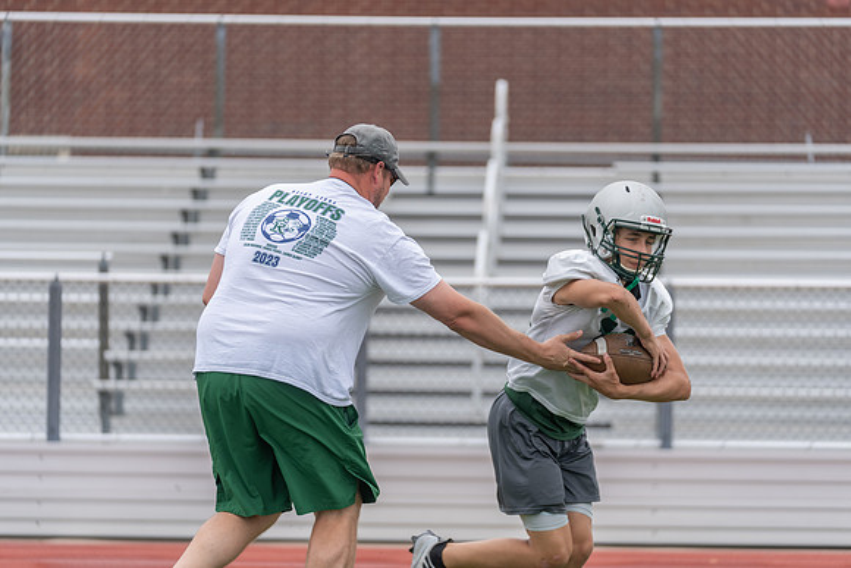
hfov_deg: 14.0
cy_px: 284
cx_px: 426
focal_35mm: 147
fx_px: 3476
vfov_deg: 9.3
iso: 160
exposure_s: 1/1250
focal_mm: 147
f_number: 2.8
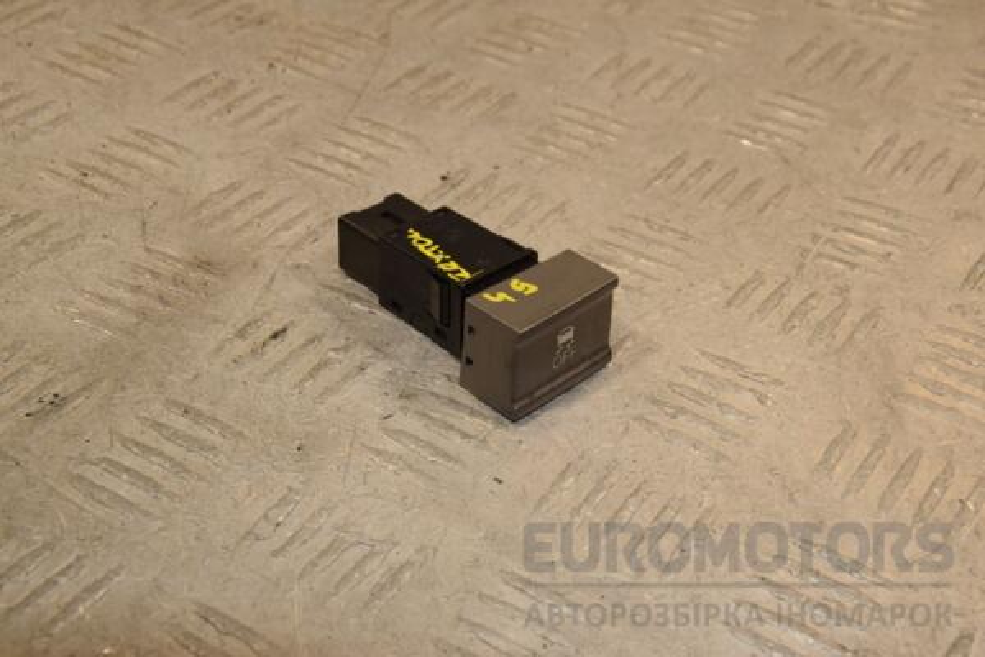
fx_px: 1847
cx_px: 492
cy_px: 328
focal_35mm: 68
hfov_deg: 29.9
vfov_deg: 20.2
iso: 800
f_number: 9
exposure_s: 1/200
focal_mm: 45
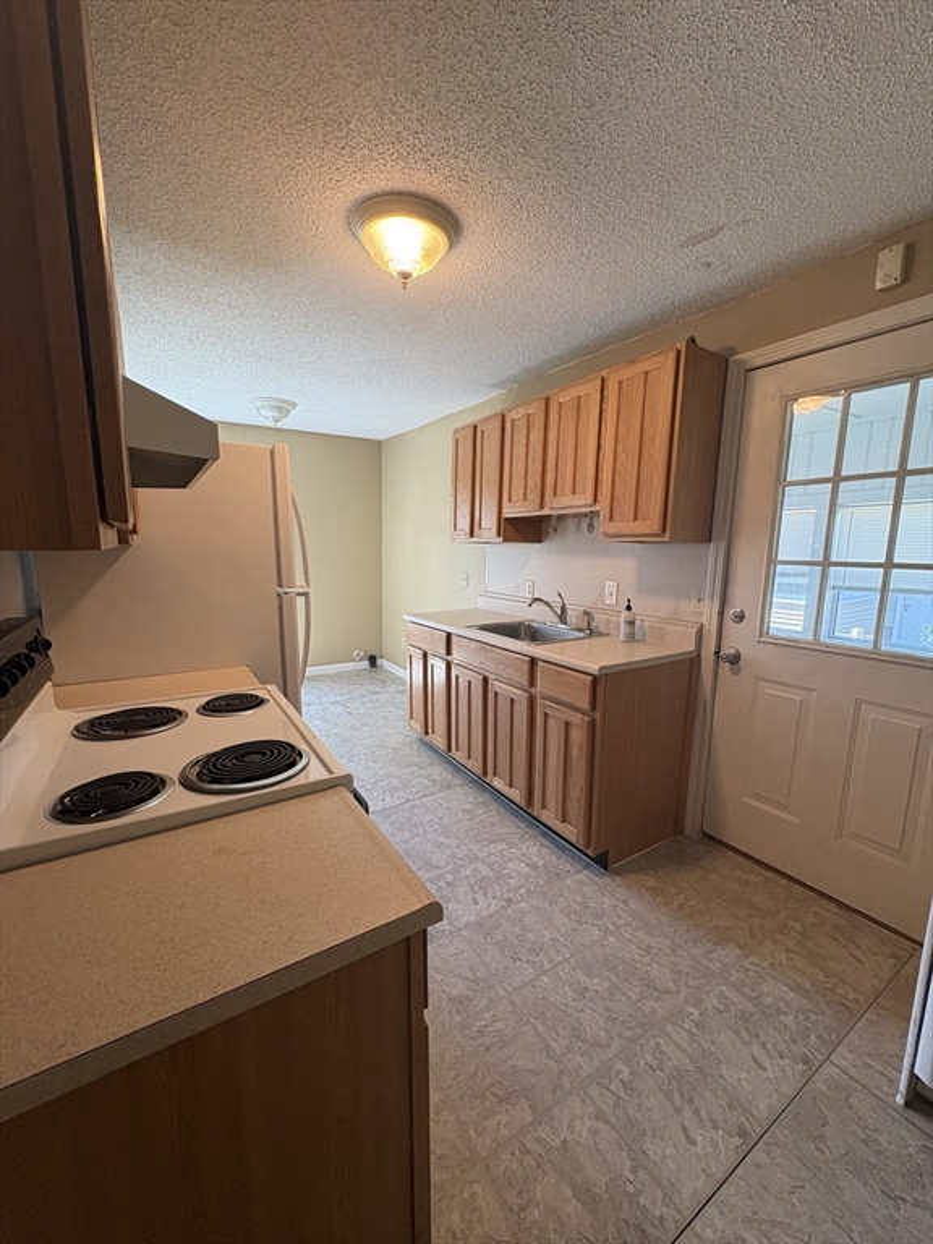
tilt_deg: -7.5
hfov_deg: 85.7
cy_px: 622
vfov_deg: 102.1
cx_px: 466
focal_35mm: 14
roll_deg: -0.2
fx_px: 503
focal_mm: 2.22
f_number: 2.2
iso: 200
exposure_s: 1/120
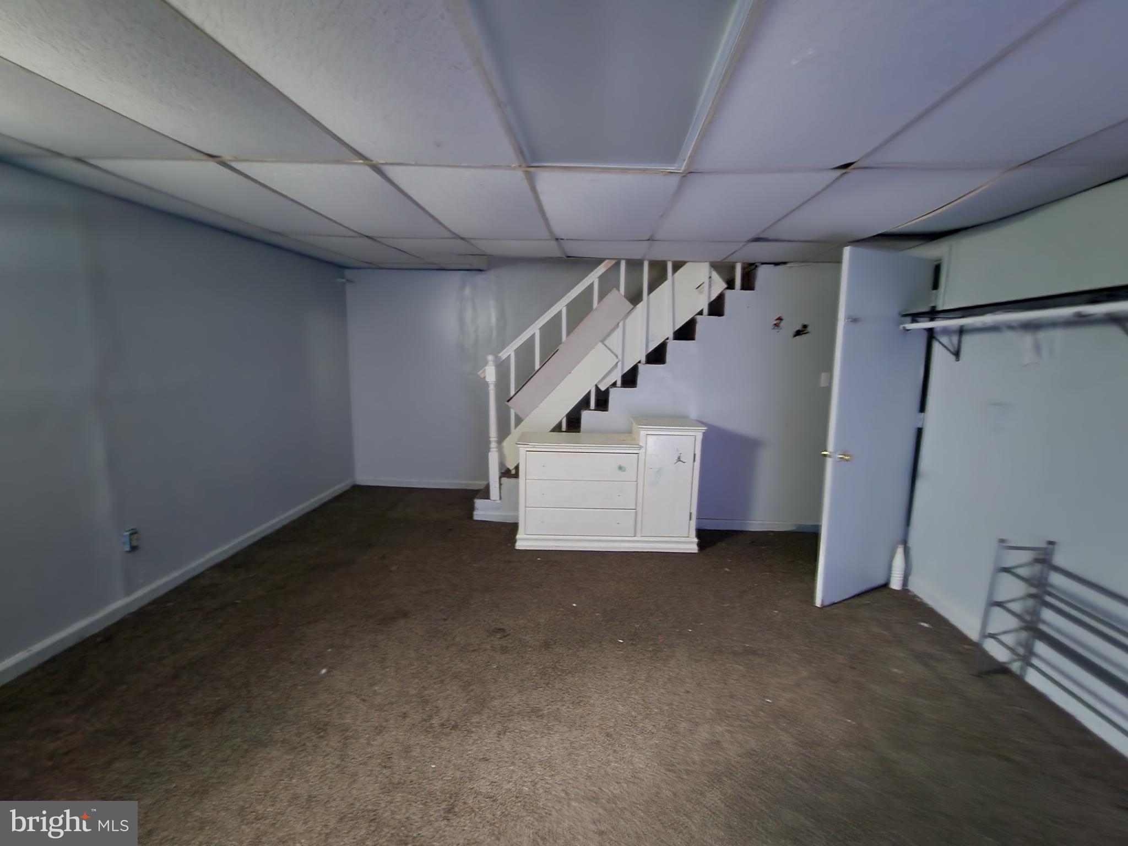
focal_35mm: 13
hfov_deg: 106.2
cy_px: 423
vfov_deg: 89.9
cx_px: 564
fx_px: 424
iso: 640
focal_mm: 2.2
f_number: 2.2
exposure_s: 1/4
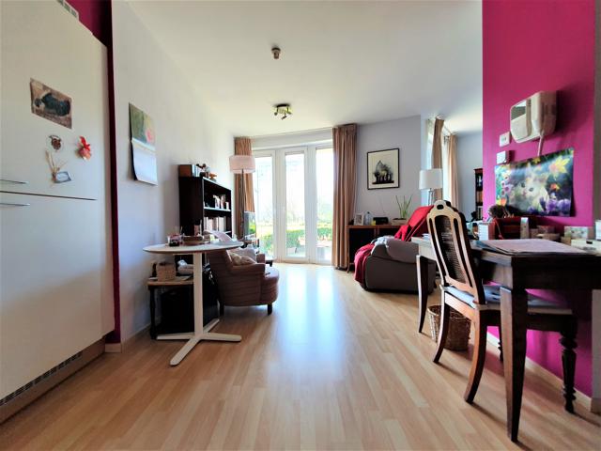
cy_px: 226
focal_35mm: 13
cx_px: 300
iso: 50
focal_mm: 1.8
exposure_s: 1/50
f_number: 2.2
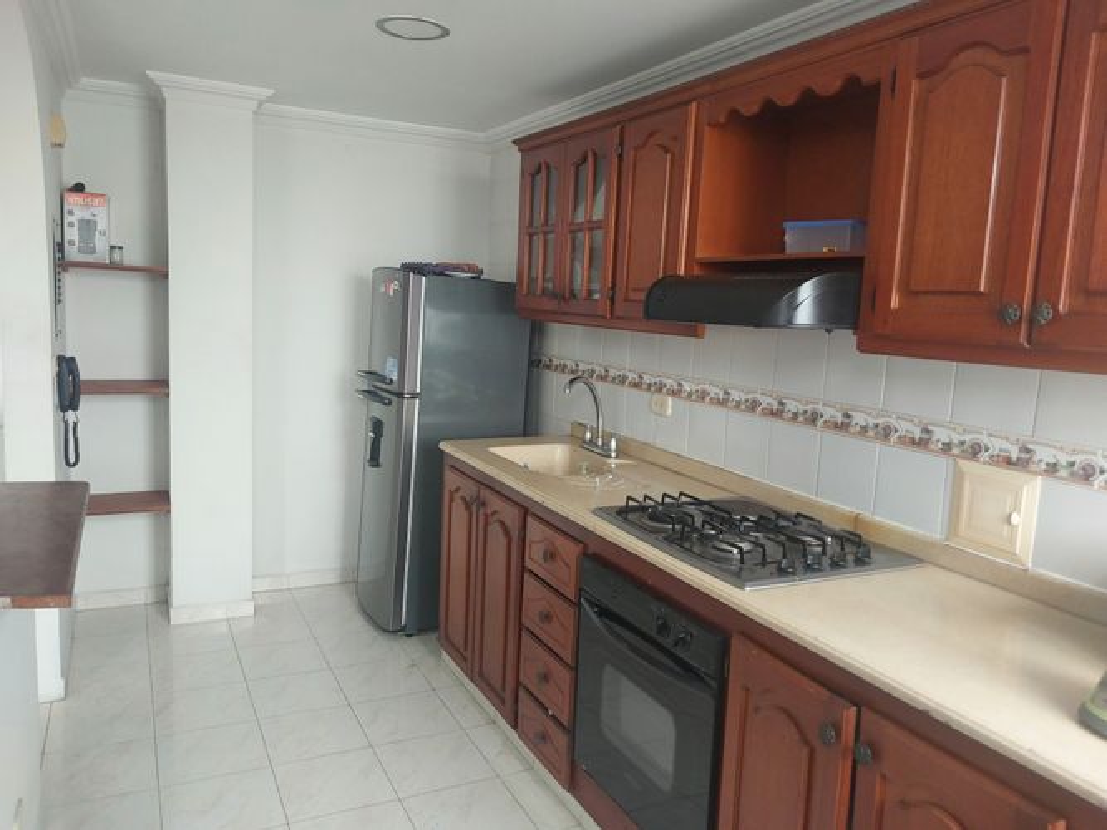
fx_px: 959
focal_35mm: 30
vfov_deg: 46.8
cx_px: 554
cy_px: 415
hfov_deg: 60.0
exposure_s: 1/120
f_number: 1.8
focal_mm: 4.6
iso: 125
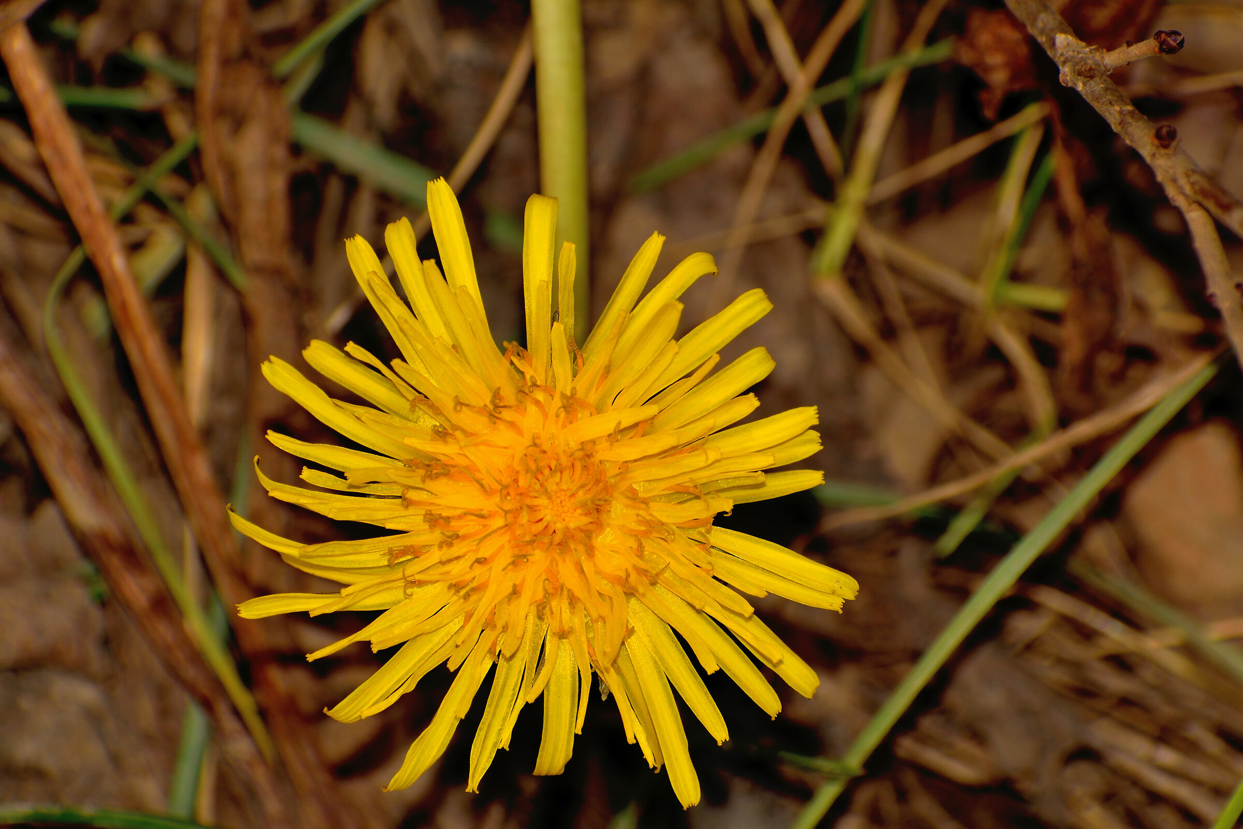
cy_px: 414
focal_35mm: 630
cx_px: 622
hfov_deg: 3.3
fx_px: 21751
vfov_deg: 2.2
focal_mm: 420
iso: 100
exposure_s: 1/200
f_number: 14
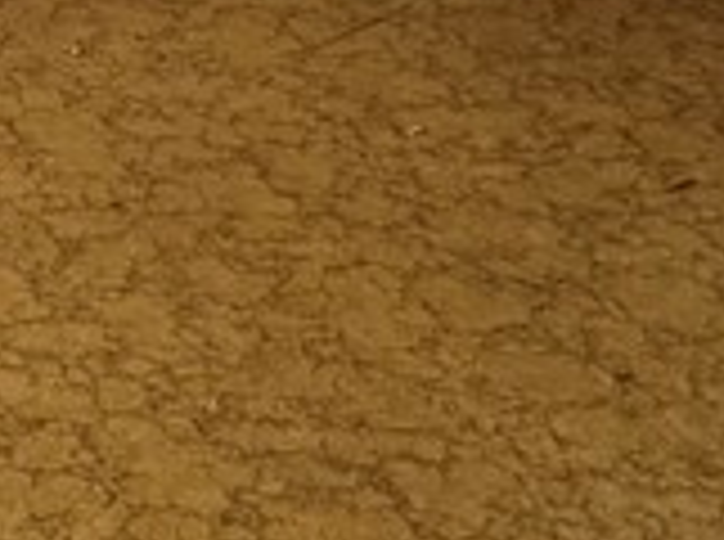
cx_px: -414
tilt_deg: -5.6
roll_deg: -0.1
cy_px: -999
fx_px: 3193
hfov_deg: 12.2
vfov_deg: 8.4
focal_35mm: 153
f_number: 1.78
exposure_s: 1/60
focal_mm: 6.76
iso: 320
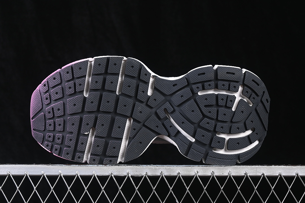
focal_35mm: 75
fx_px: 635
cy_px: 102
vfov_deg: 18.2
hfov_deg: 27.0
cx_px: 152
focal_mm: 50
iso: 160
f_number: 6.3
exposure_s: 1/60
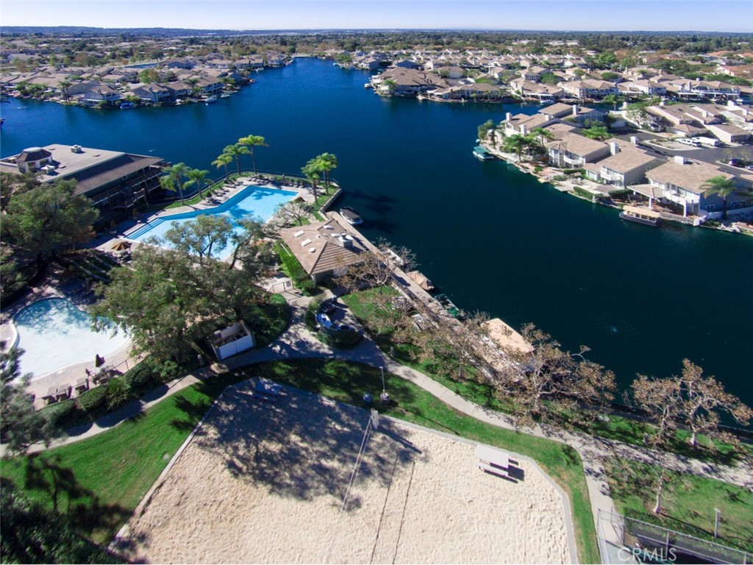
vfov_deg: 46.8
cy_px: 282
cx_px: 376
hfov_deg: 60.0
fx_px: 653
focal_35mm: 30
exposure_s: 1/1400
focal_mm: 5
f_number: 2.8
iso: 100
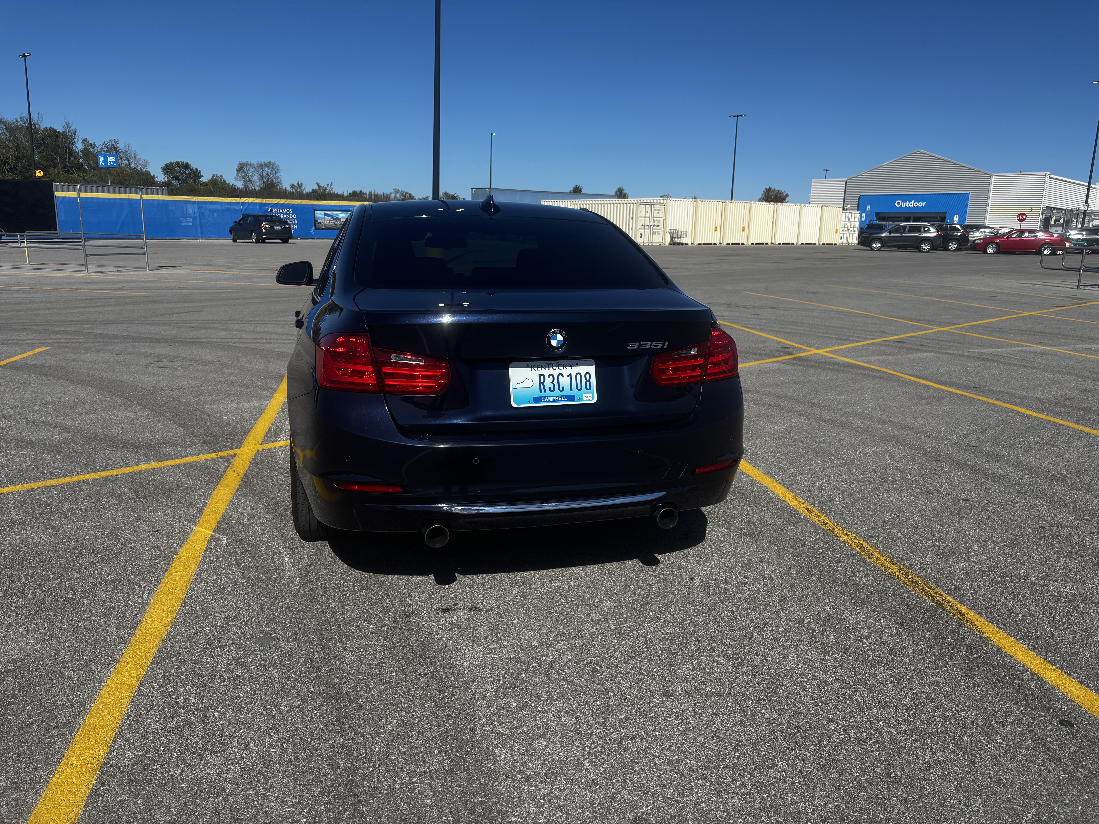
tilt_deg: -12.9
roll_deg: -2.2
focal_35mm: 26
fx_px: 825
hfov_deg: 67.3
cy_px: 412
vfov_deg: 53.1
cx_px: 550
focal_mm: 5.96
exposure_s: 1/4425
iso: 50
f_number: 1.6
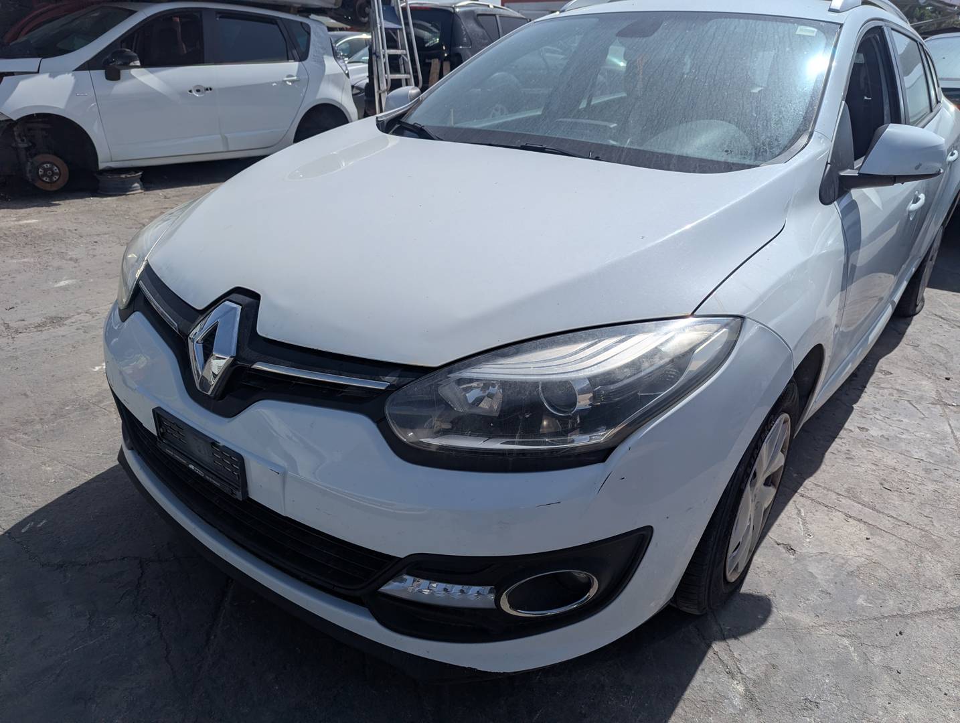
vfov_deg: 56.9
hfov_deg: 71.5
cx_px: 480
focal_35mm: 24
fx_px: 667
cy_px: 362
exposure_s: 1/5650
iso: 49
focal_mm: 6.81
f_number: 1.85
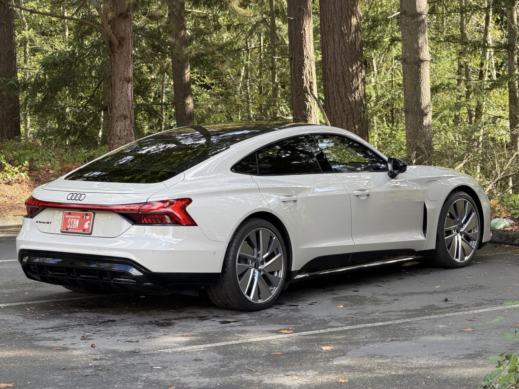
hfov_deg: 19.6
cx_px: 260
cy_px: 194
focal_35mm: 100
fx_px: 1499
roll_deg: +1.4
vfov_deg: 14.8
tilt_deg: -3.0
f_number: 2.8
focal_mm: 16.89
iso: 64
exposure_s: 1/121
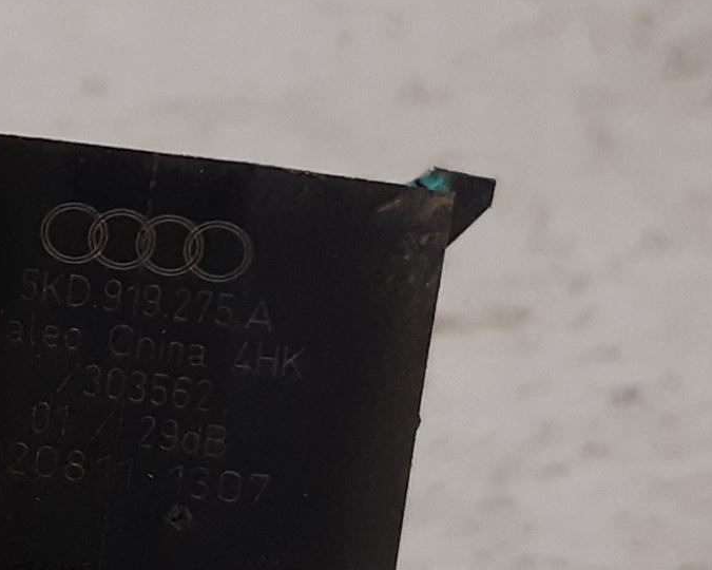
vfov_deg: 19.7
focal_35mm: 77
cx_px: -78
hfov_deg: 23.2
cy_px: 460
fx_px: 1623
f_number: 1.7
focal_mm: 3.93
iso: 160
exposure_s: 1/50
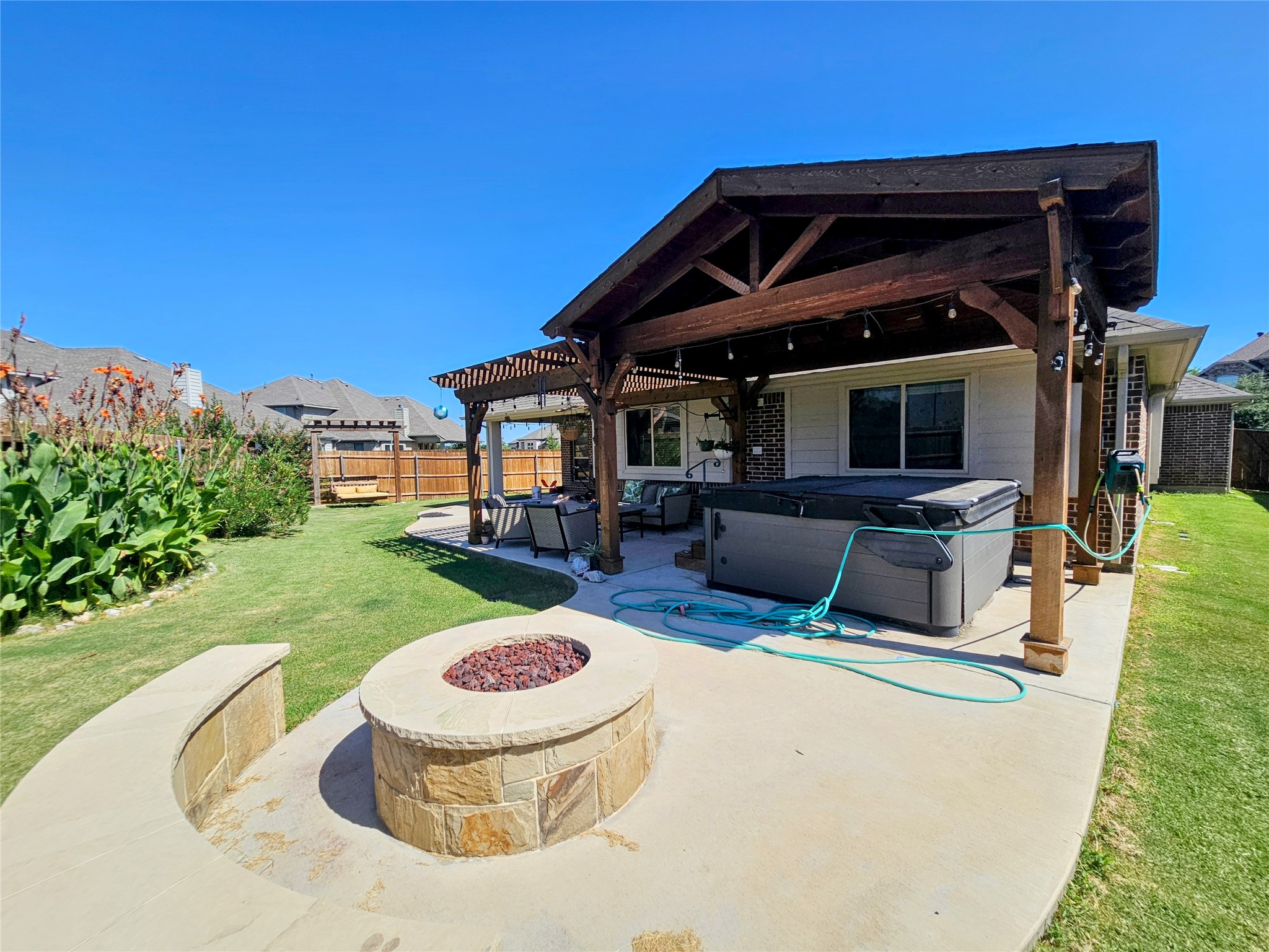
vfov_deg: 89.9
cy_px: 476
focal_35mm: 13
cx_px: 634
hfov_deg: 106.2
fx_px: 477
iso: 50
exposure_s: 1/2874
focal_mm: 2.2
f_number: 2.2
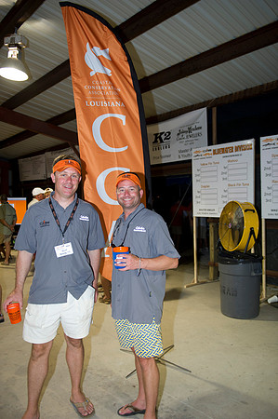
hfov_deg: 46.3
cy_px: 210
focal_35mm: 28
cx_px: 139
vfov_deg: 65.5
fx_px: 325
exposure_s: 1/80
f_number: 2.8
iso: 320
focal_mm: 28
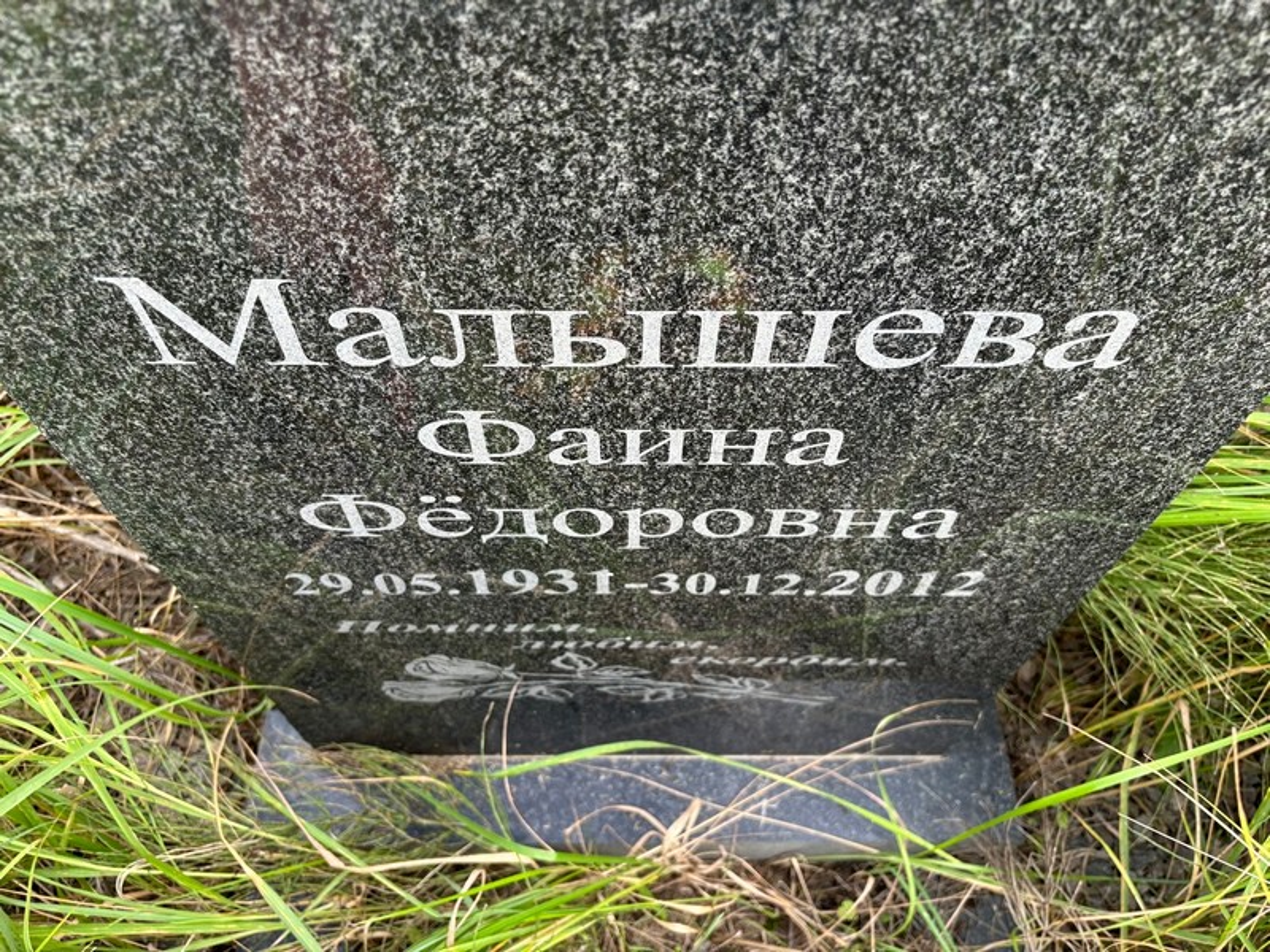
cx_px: 635
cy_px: 476
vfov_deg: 53.1
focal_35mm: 26
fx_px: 954
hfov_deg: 67.3
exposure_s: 1/121
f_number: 1.6
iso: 50
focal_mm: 5.96
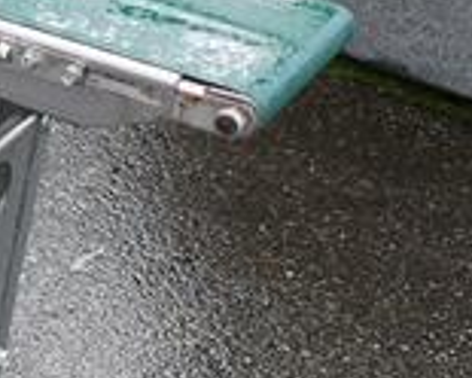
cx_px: -402
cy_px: 204
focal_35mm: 121
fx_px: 1690
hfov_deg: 14.0
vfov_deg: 12.7
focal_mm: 15
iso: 100
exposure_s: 1/160
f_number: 4.5
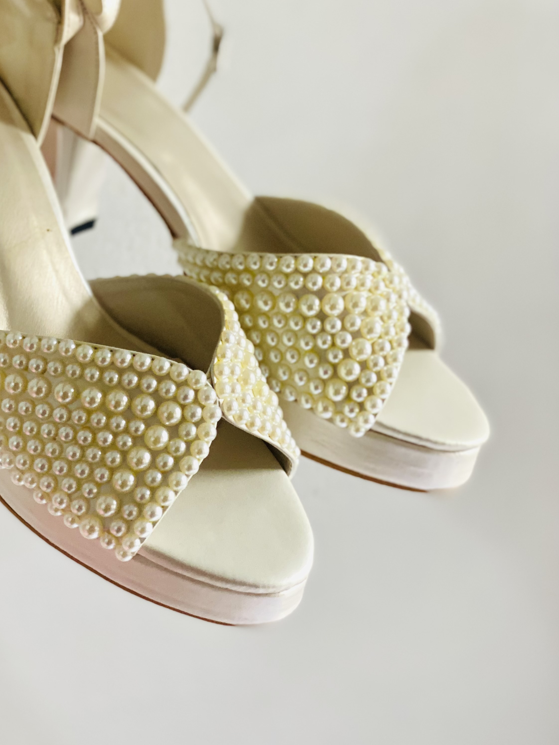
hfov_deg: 20.9
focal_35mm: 70
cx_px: 185
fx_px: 1507
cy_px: 262
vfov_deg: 27.6
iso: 160
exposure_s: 1/33
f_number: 2
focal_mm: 6
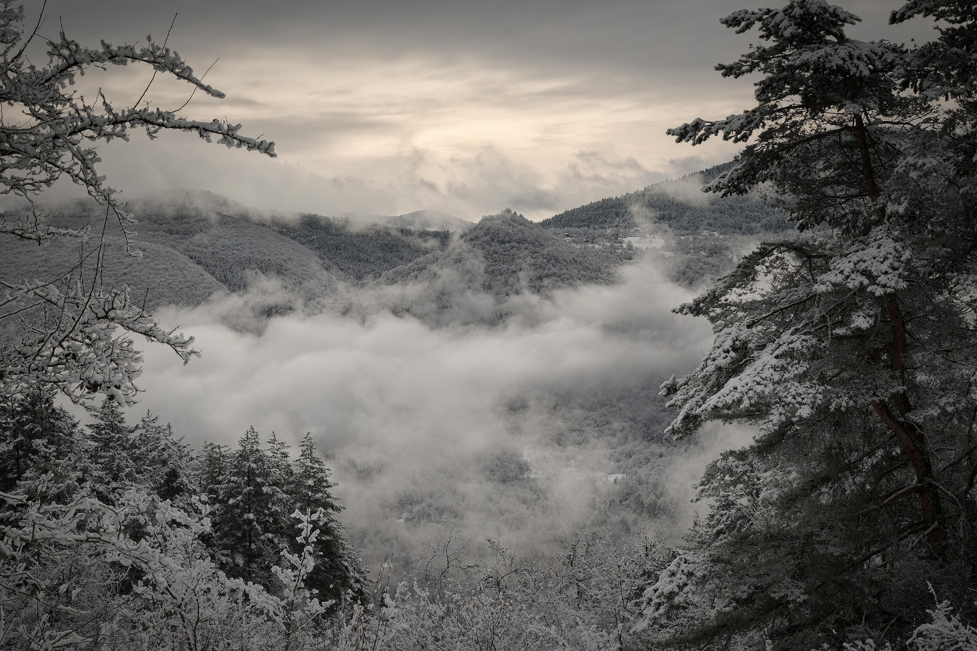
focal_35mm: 75
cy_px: 326
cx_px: 488
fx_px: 2035
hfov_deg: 27.0
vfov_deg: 18.2
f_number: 11
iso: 400
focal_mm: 50
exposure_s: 1/500
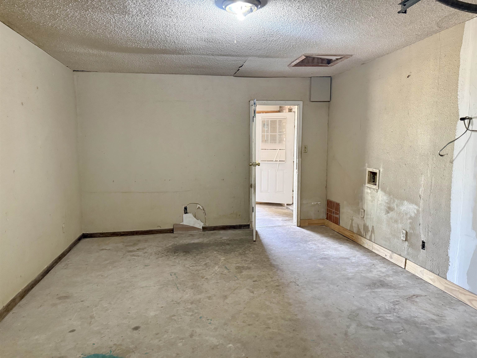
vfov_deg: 56.8
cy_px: 179
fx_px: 331
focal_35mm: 24
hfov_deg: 71.6
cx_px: 238
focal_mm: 6.76
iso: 800
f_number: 1.78
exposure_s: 1/60
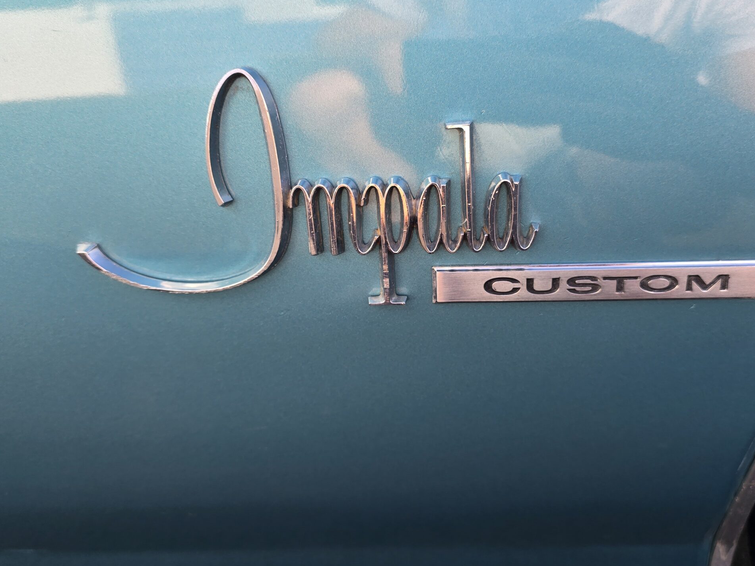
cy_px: 284
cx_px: 407
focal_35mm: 31
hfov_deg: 58.3
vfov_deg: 45.5
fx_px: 676
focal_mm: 6.3
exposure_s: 1/102
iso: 12
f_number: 1.7
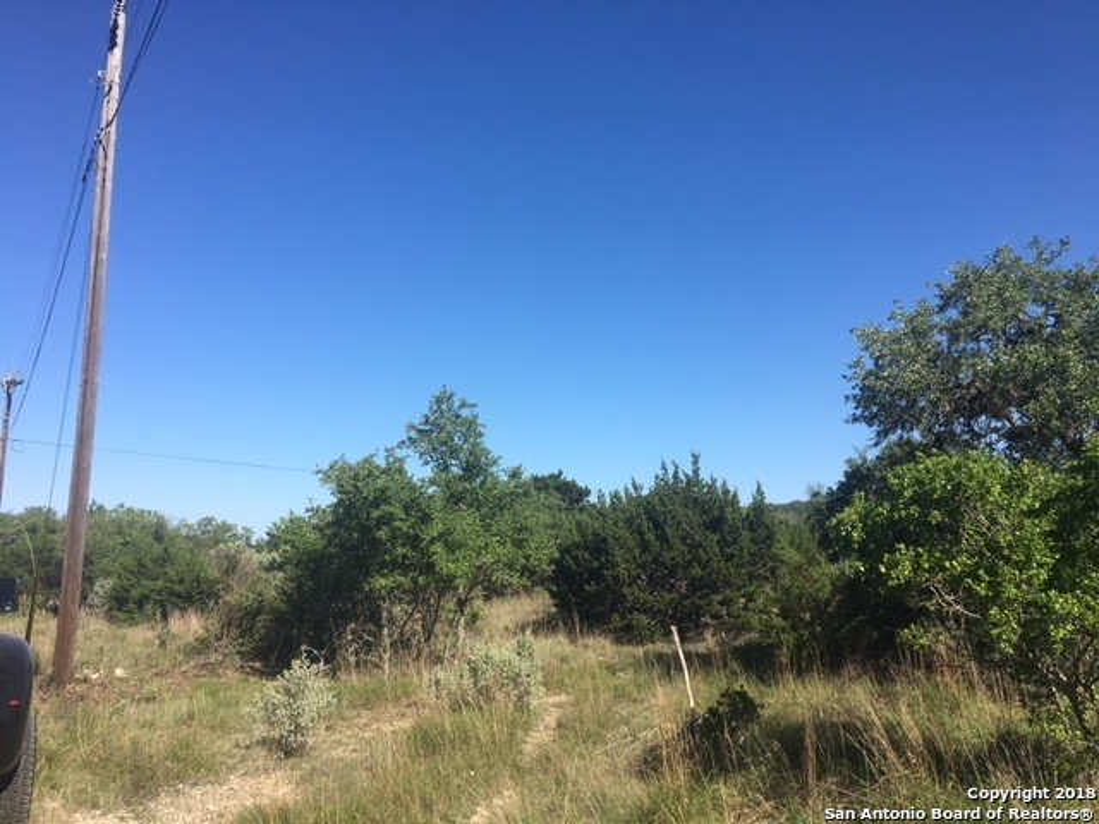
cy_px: 412
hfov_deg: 61.7
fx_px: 921
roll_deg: +0.9
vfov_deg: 48.2
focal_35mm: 29
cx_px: 550
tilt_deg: +9.2
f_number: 2.2
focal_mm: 4.15
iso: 25
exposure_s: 1/1748
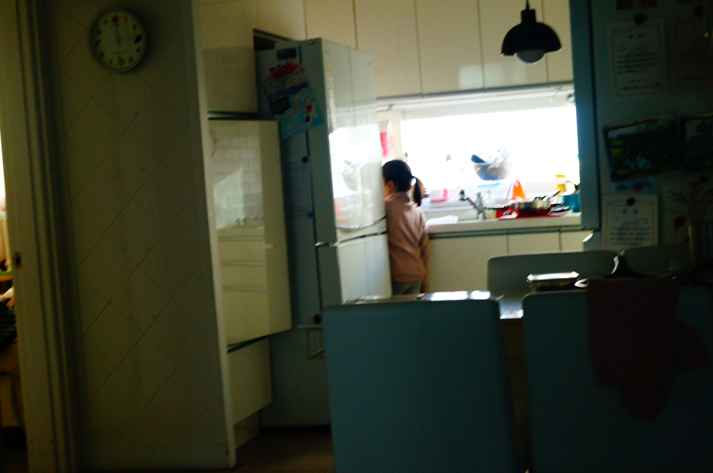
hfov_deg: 33.4
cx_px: 356
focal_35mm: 60
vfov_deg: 22.6
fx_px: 1187
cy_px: 236
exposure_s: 1/80
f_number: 5.6
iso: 1250
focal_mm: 40
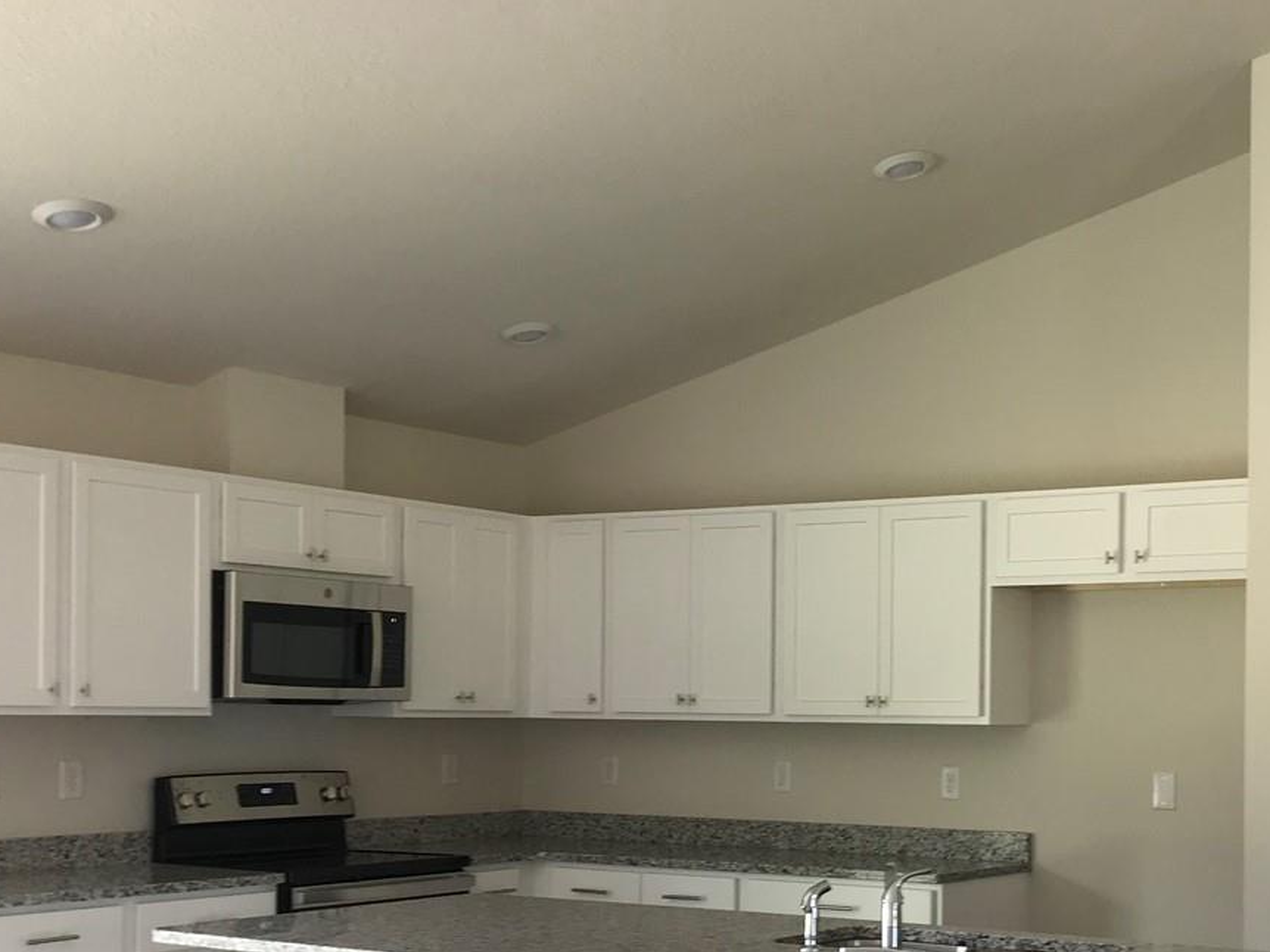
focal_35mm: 52
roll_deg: -0.3
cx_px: 949
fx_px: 1907
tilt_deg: -0.3
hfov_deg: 36.0
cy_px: 731
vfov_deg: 27.6
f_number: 1.8
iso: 32
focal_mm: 3.99
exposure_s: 1/60
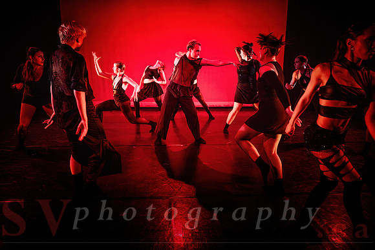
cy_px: 125
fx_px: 250
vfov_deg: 53.2
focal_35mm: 24
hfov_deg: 73.7
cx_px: 188
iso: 5000
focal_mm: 24
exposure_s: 1/300
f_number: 2.8
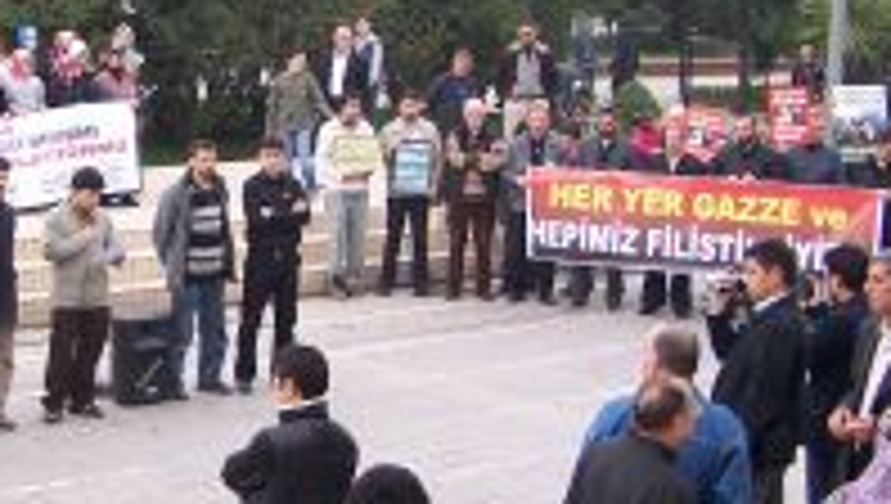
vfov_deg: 15.0
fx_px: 1916
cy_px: 196
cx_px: 94
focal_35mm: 81
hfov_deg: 25.4
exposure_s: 1/125
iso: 80
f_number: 2.8
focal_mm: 6.3
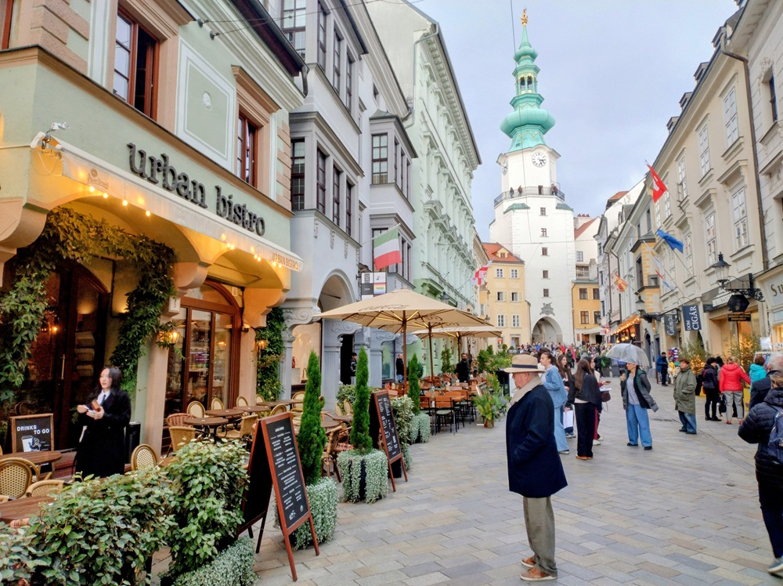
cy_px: 293
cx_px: 392
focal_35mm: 25
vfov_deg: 54.8
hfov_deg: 69.4
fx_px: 565
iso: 219
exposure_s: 1/100
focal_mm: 4.71
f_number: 1.7
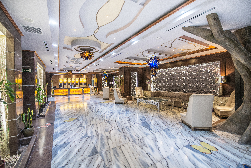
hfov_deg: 100.4
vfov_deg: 77.4
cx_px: 126
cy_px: 84
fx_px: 105
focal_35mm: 15
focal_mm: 15
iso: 800
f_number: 2.8
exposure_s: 1/30
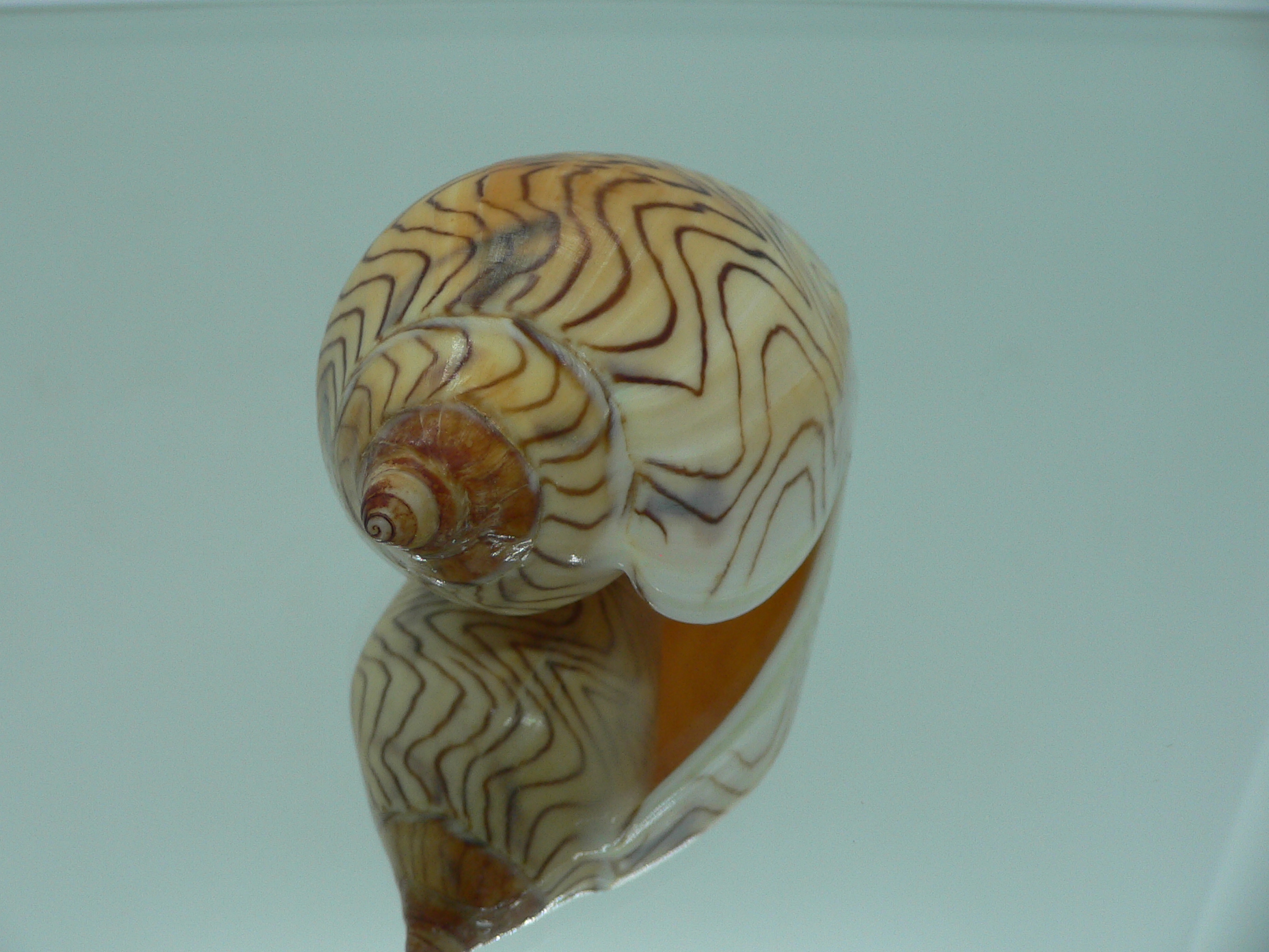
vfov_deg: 37.7
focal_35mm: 38
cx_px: 584
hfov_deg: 48.9
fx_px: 1393
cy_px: 454
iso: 80
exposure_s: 1/60
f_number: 2.8
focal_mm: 4.6
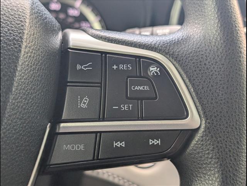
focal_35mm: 49
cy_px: 93
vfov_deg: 29.7
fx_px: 350
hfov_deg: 38.9
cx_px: 124
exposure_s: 1/204
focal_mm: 6.9
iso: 80
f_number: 1.68
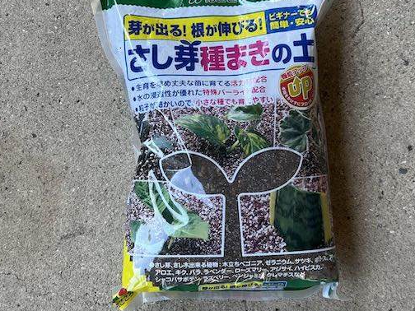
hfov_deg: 55.3
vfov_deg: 42.9
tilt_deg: -87.4
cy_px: 139
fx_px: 396
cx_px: 214
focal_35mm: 33
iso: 40
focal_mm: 5.7
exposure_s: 1/193
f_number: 1.5
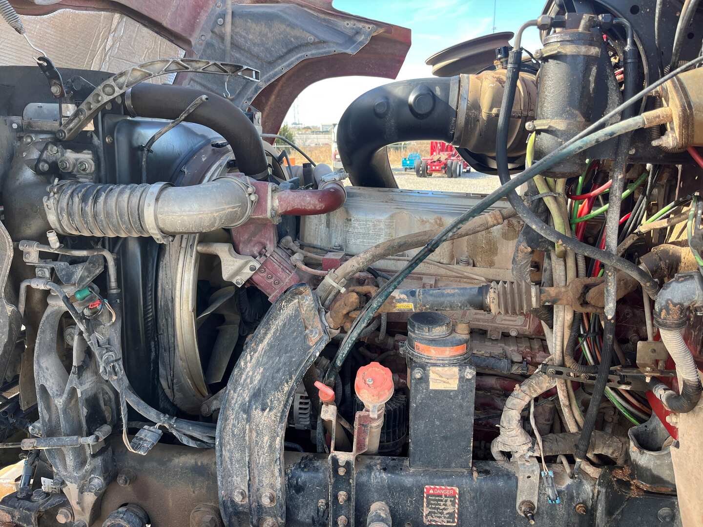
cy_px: 264
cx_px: 352
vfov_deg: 53.1
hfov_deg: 67.3
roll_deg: +1.3
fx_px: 528
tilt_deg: -14.4
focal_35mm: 26
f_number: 1.6
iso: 40
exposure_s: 1/240
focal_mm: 5.1
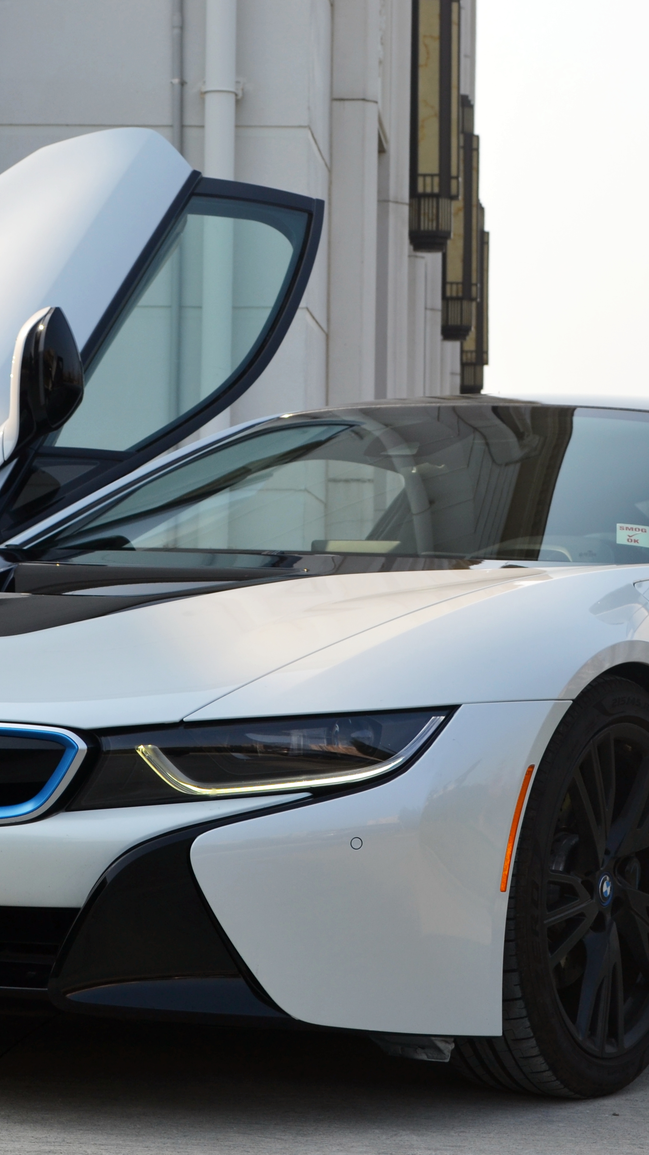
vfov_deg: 22.5
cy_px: 581
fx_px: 2906
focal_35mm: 95
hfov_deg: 12.7
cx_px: 381
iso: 100
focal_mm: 40
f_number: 7.1
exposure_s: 1/200
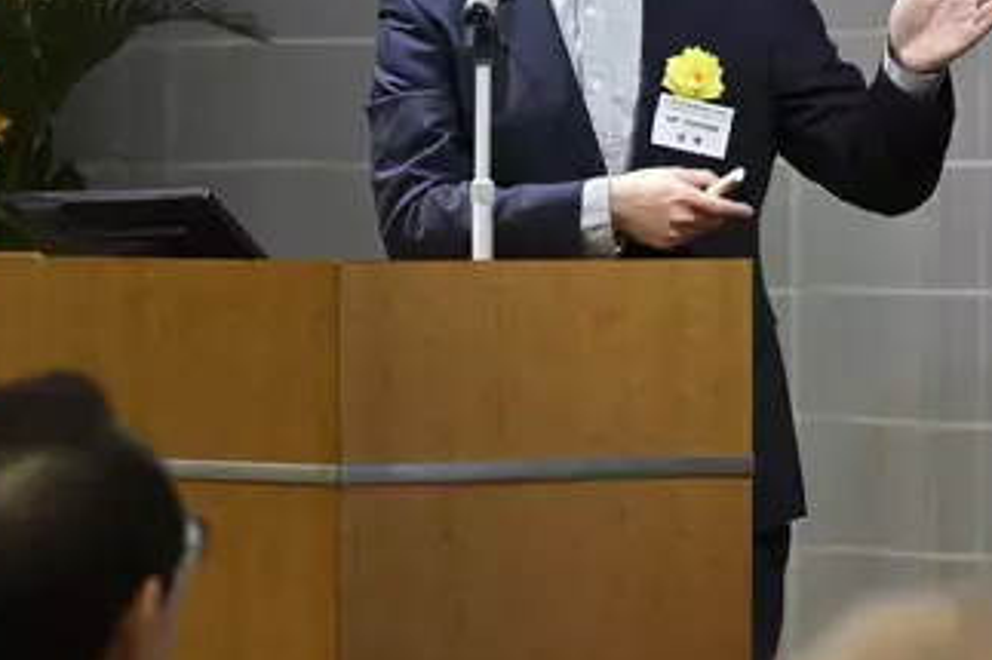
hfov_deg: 5.5
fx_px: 10328
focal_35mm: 375
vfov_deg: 3.7
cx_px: 485
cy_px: 157
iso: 2000
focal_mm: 135
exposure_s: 1/250
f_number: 6.3
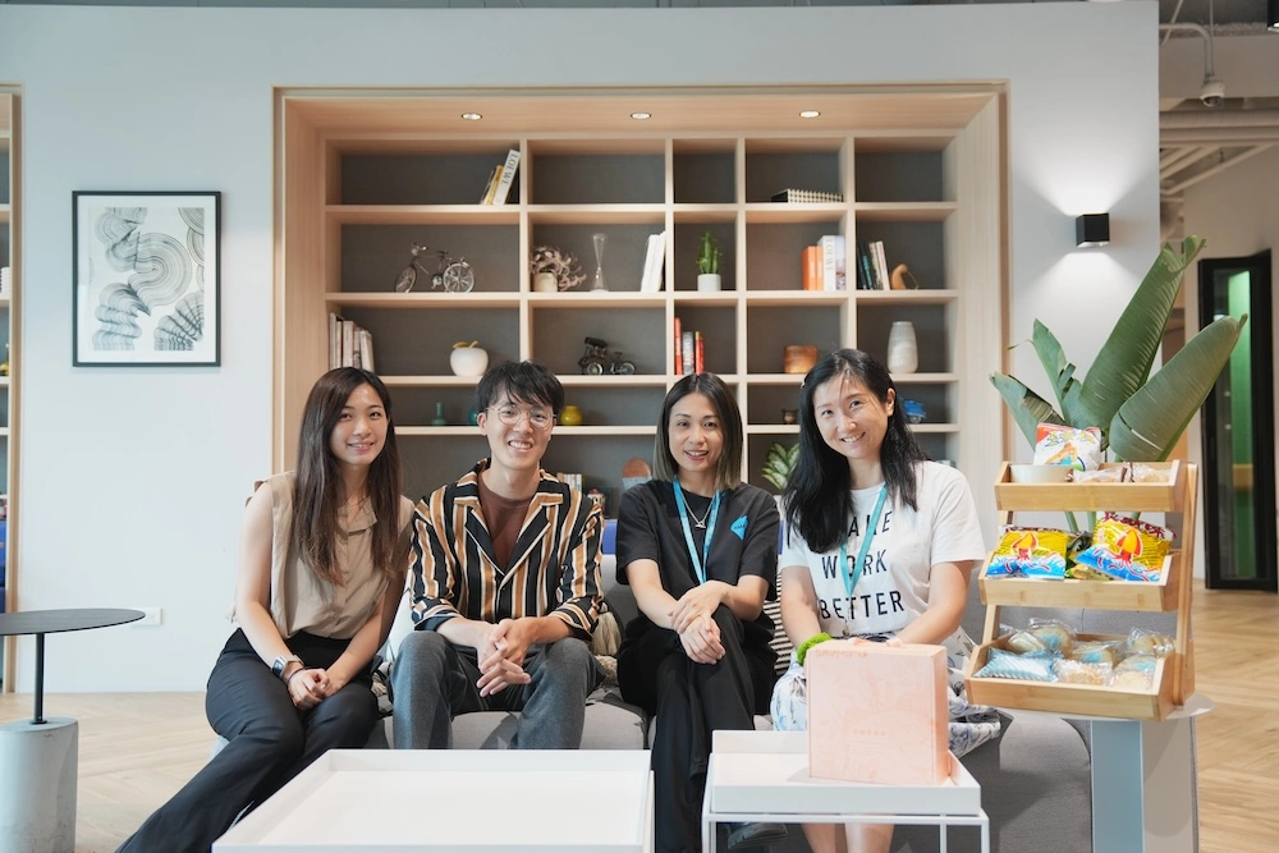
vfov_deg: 36.9
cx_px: 640
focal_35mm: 36
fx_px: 1279
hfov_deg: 53.1
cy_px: 426
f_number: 3.2
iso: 400
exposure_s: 1/25
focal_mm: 36
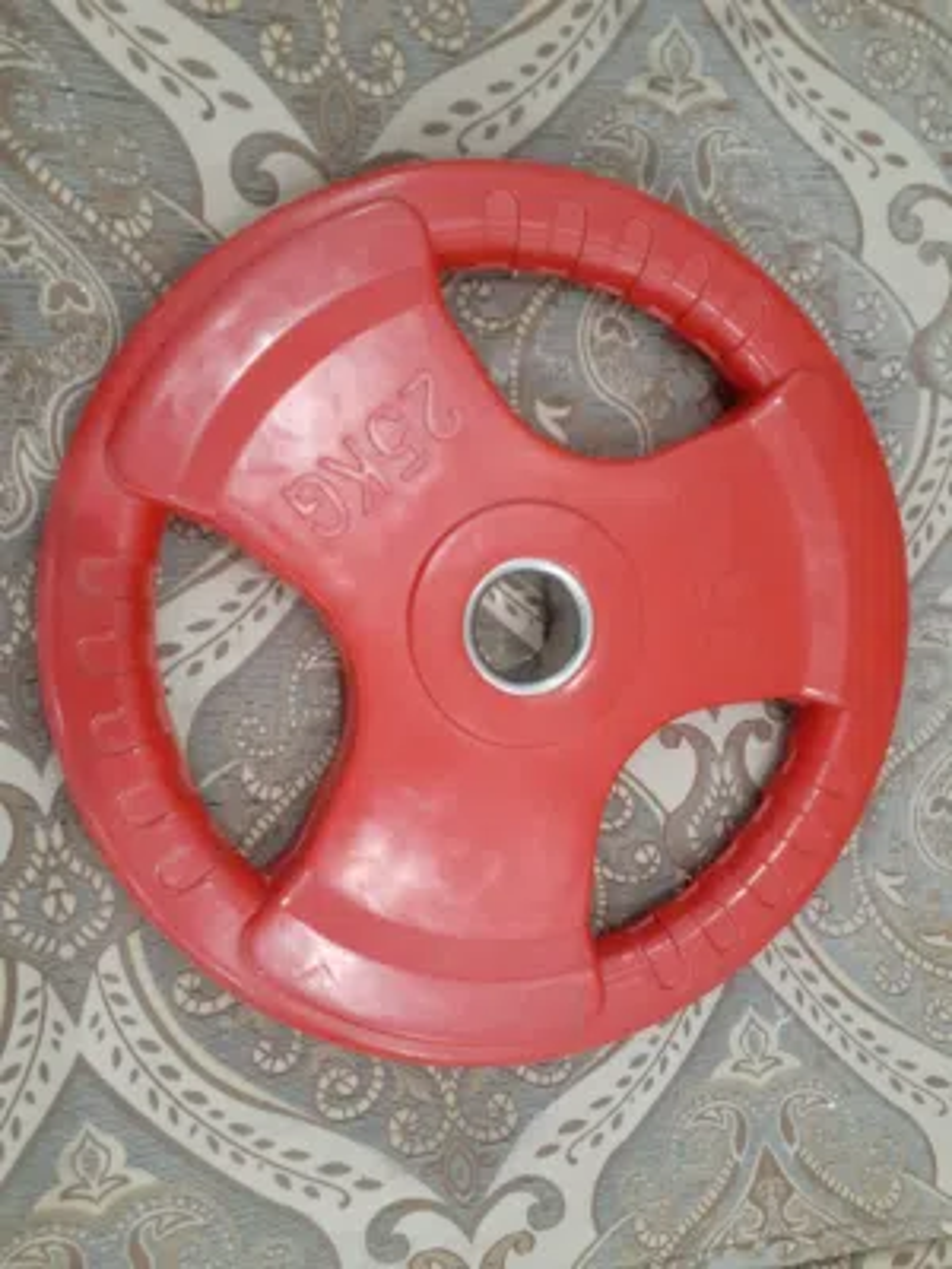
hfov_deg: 51.4
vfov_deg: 65.3
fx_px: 990
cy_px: 634
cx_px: 476
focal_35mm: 27
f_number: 1.9
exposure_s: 1/25
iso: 320
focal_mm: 3.6
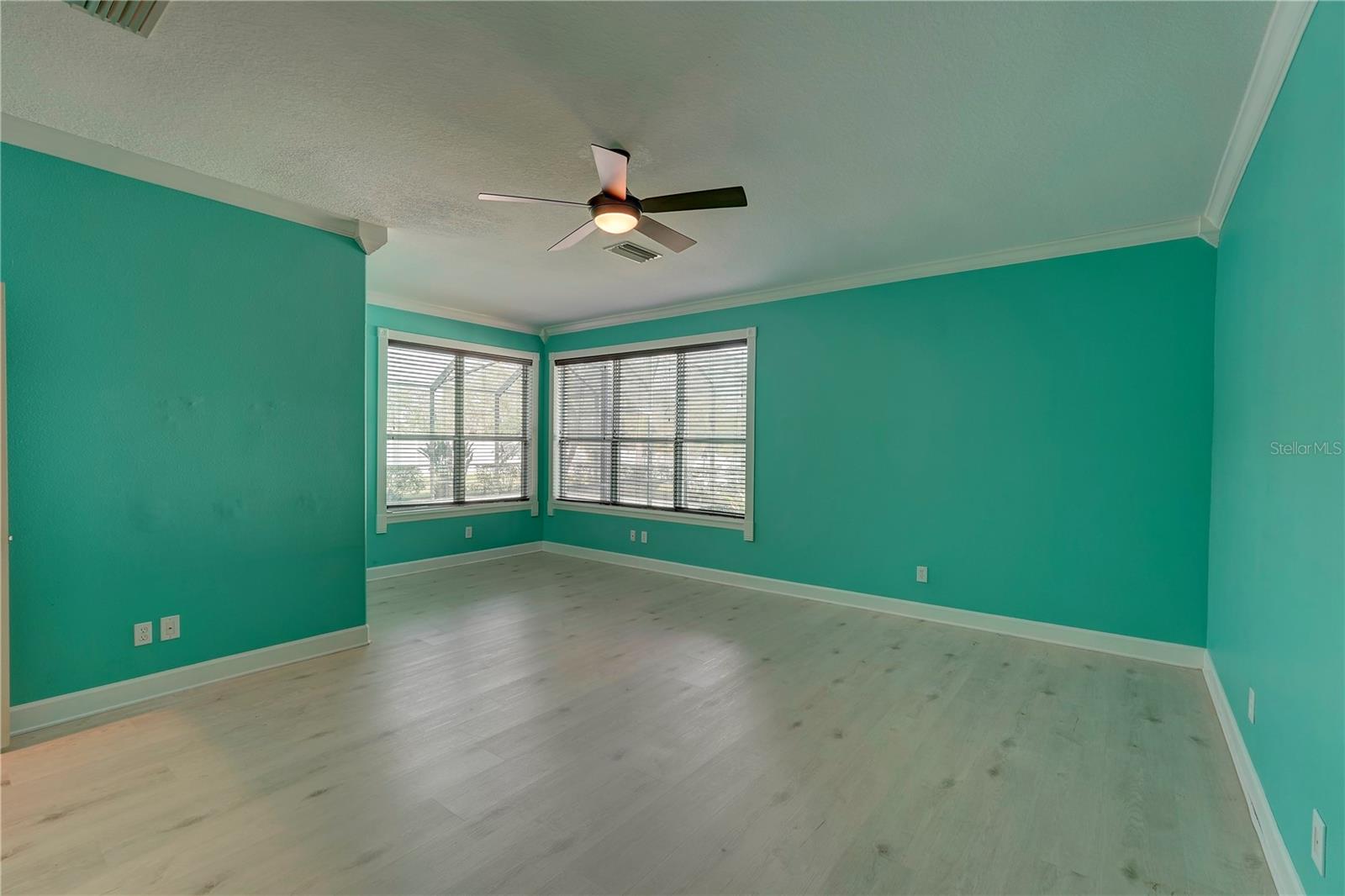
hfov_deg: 96.7
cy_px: 448
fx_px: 598
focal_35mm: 16
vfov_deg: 73.7
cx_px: 672
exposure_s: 1/25
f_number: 5.6
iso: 400
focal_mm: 16
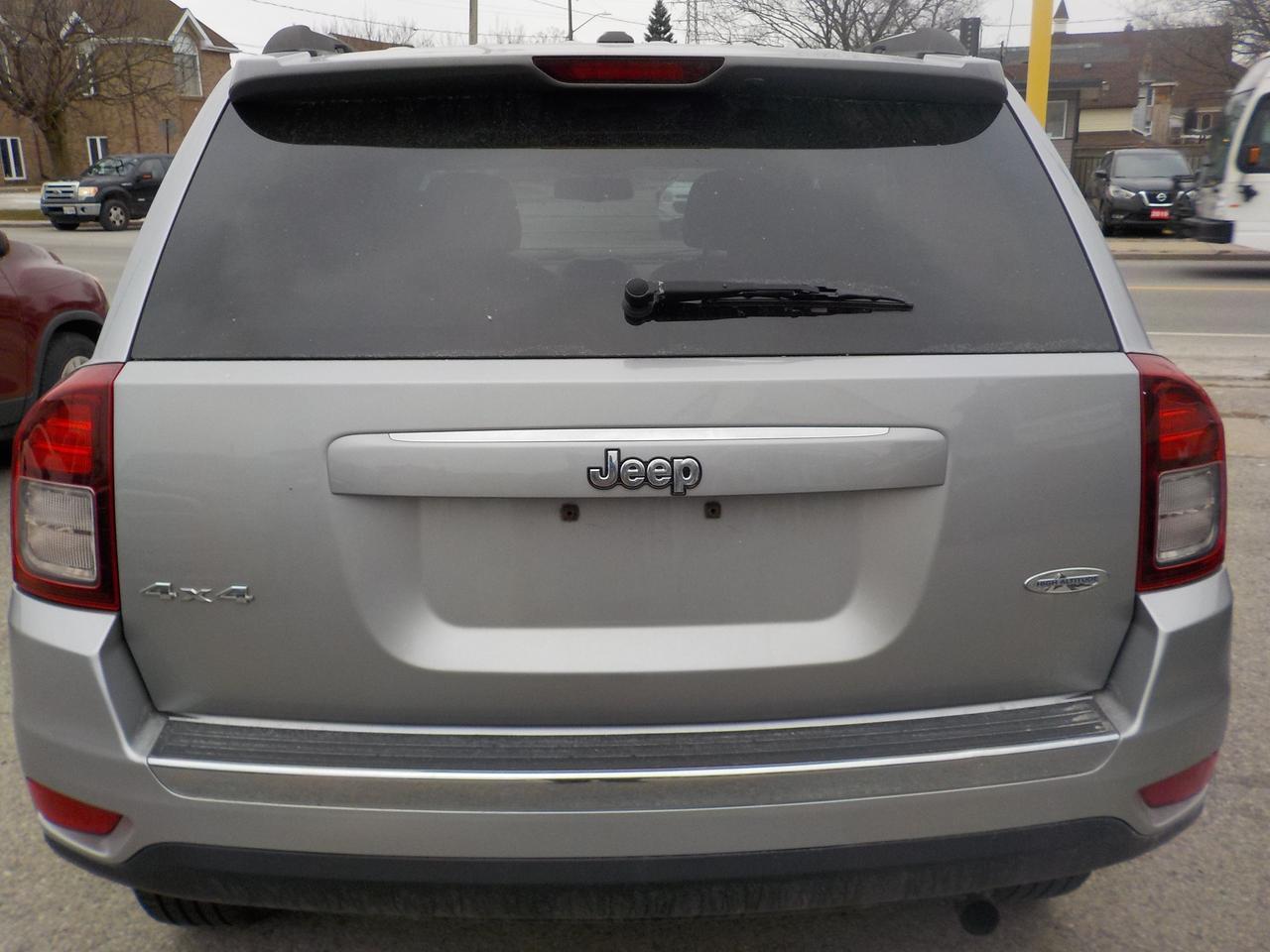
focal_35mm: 30
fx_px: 1101
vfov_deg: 46.8
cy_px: 476
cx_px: 635
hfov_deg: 60.0
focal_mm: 4.1
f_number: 3.3
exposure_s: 1/200
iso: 125
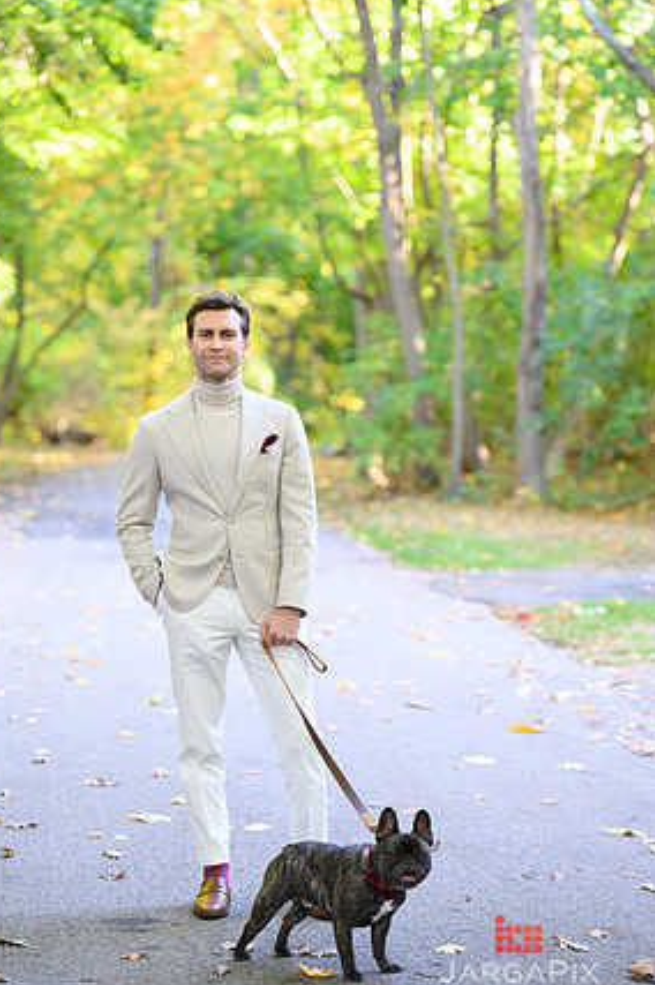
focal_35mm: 116
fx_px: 3171
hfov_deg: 11.8
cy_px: 514
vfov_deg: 17.7
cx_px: 313
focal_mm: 110
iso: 1600
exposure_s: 1/200
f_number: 3.2
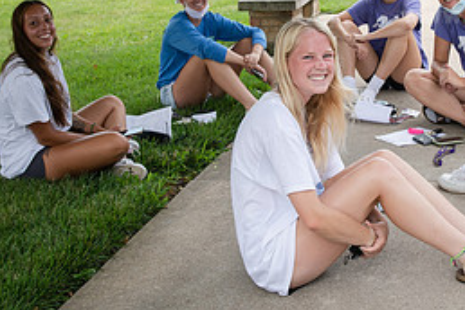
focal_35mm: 72
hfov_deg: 27.9
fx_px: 930
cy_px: 53
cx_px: 319
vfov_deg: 18.7
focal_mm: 32
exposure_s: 1/250
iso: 200
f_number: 5.6
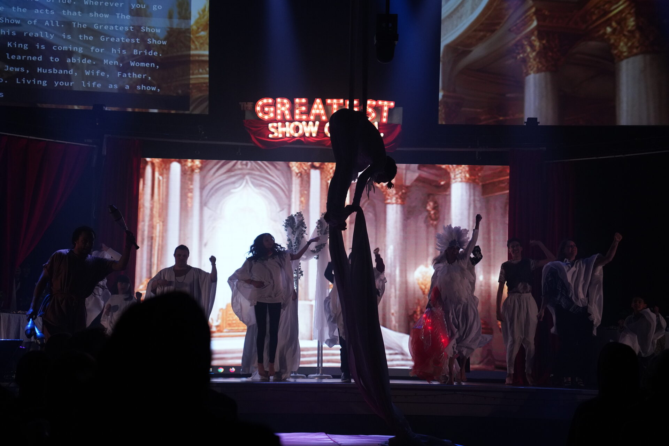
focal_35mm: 71
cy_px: 223
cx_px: 334
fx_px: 1320
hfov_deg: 28.4
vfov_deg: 19.2
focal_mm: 71
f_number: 4
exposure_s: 1/200
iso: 3200
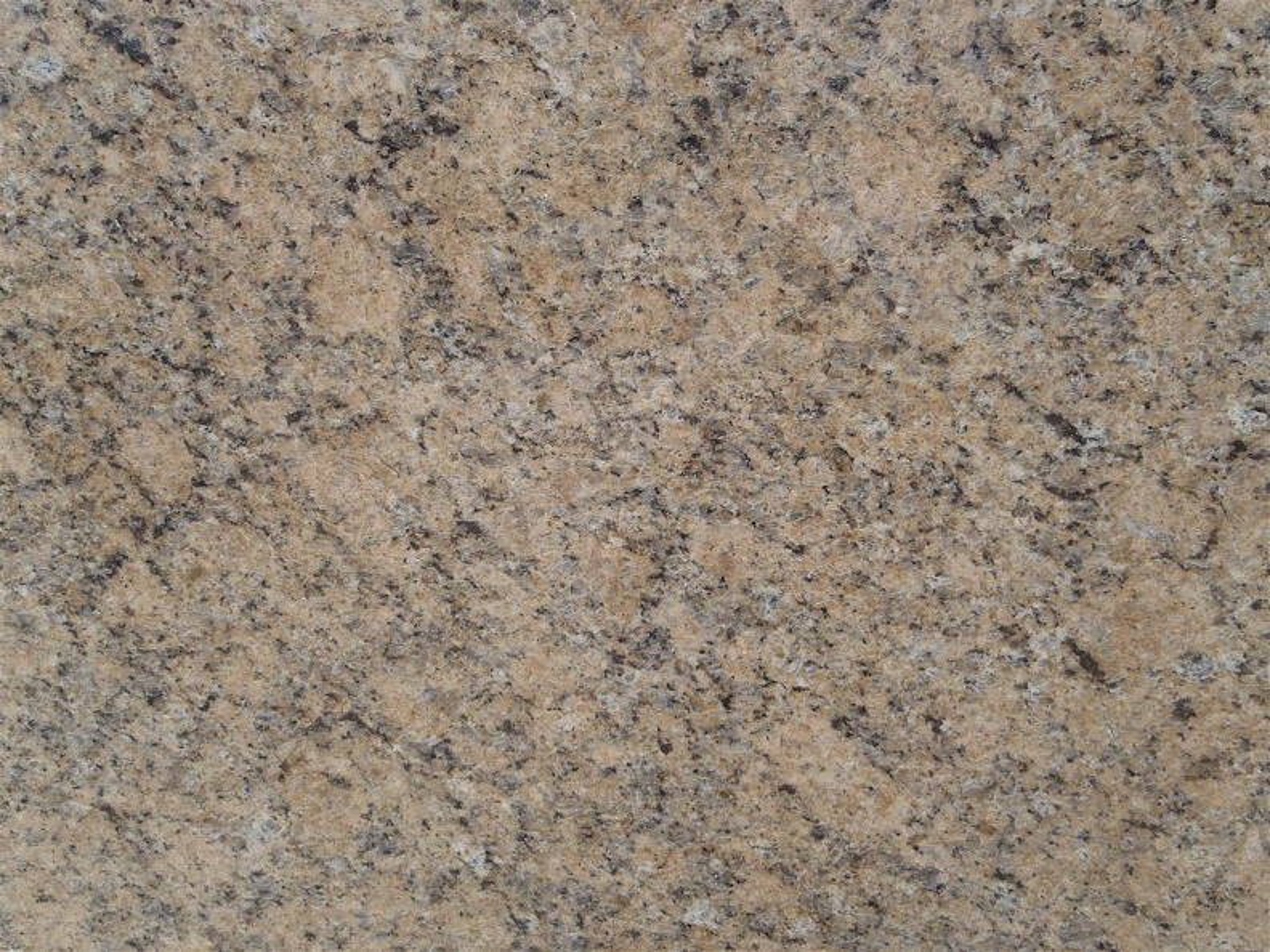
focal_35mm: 28
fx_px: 1027
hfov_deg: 63.4
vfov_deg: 49.7
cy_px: 476
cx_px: 635
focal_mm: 5
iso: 200
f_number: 5.6
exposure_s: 1/1250
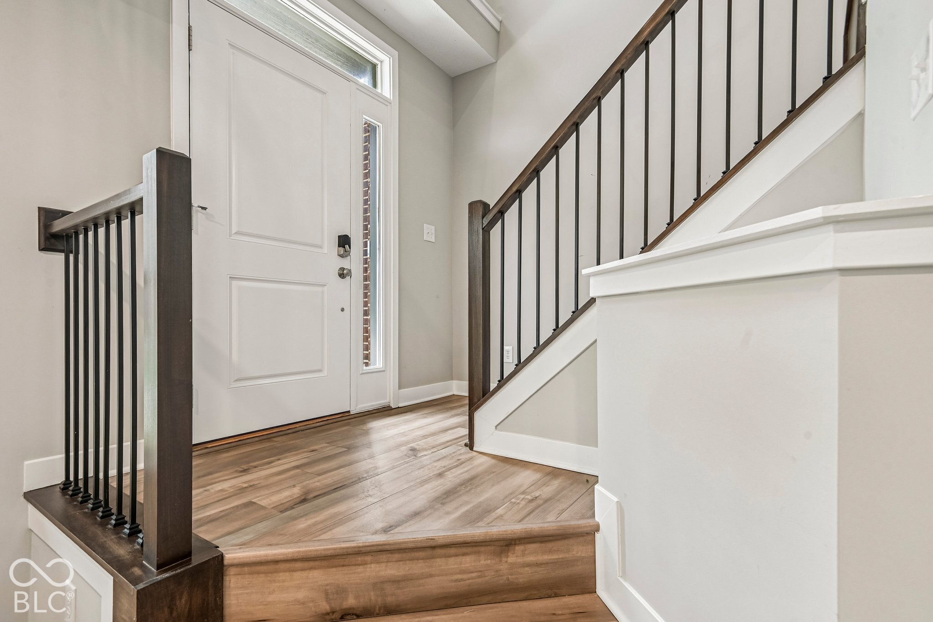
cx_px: 466
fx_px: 415
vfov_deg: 73.7
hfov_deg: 96.7
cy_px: 311
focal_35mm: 16
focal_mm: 16
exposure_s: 1/13
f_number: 8
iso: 400
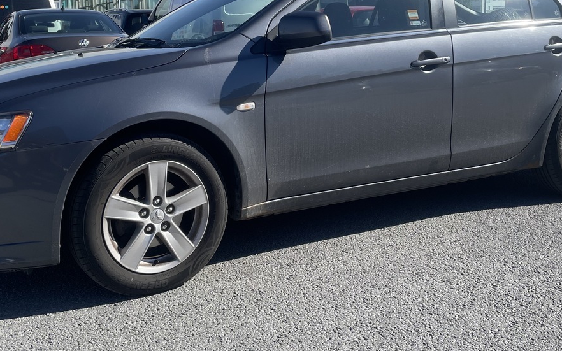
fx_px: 689
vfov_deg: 27.9
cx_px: 273
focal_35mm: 45
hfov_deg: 44.4
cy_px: 60
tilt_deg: -3.1
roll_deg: +1.7
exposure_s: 1/3040
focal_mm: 4.2
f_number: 1.6
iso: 32
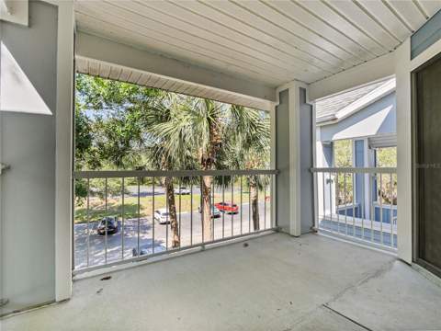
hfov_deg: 102.1
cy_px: 166
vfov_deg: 85.7
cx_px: 220
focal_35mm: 14
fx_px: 178
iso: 200
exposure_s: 1/125
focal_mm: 7
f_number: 4.5
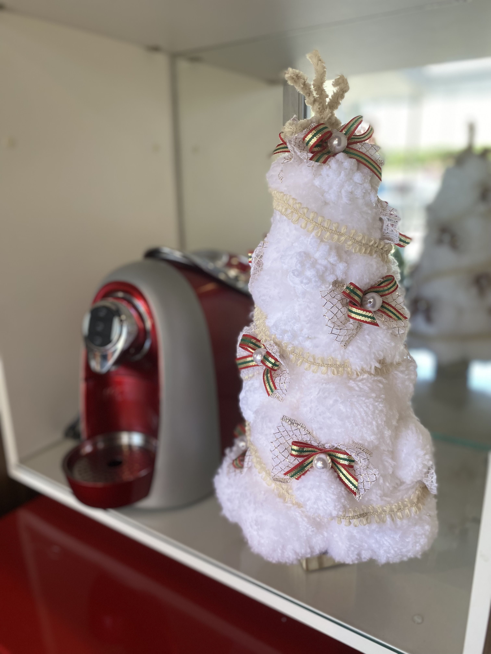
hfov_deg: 53.1
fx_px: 492
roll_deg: +0.4
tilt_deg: -16.0
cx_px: 246
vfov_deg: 67.3
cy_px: 327
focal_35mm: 26
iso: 40
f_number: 1.8
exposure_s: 1/120
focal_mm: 4.25
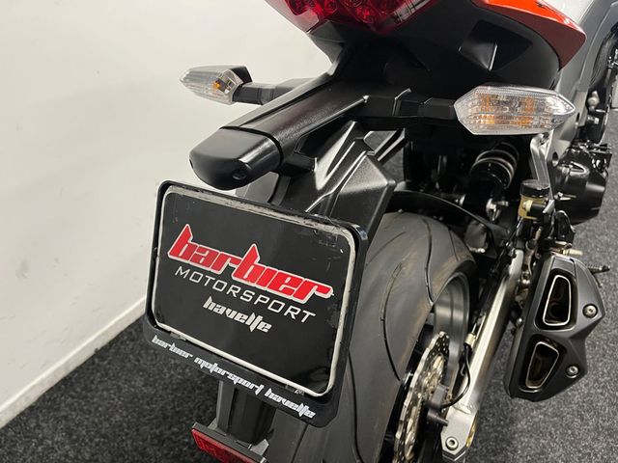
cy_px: 232
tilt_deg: -35.7
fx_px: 464
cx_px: 309
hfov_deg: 67.3
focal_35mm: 26
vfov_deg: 53.1
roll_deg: -0.2
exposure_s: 1/50
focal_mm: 5.1
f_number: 1.6
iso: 200
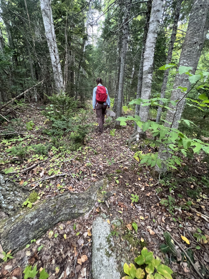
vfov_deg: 106.2
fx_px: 105
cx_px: 104
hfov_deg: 89.9
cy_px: 140
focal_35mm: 13
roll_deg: +2.0
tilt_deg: -12.7
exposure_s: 1/99
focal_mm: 1.57
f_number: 1.8
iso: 250
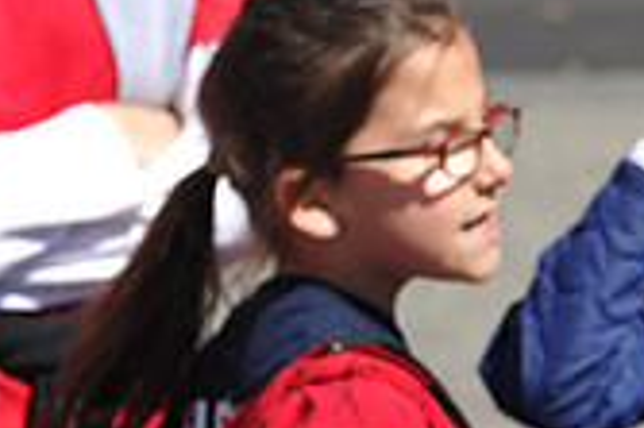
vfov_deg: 5.6
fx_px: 4343
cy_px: 698
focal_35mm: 243
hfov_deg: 8.3
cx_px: 1014
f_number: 5
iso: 200
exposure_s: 1/800
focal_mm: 70
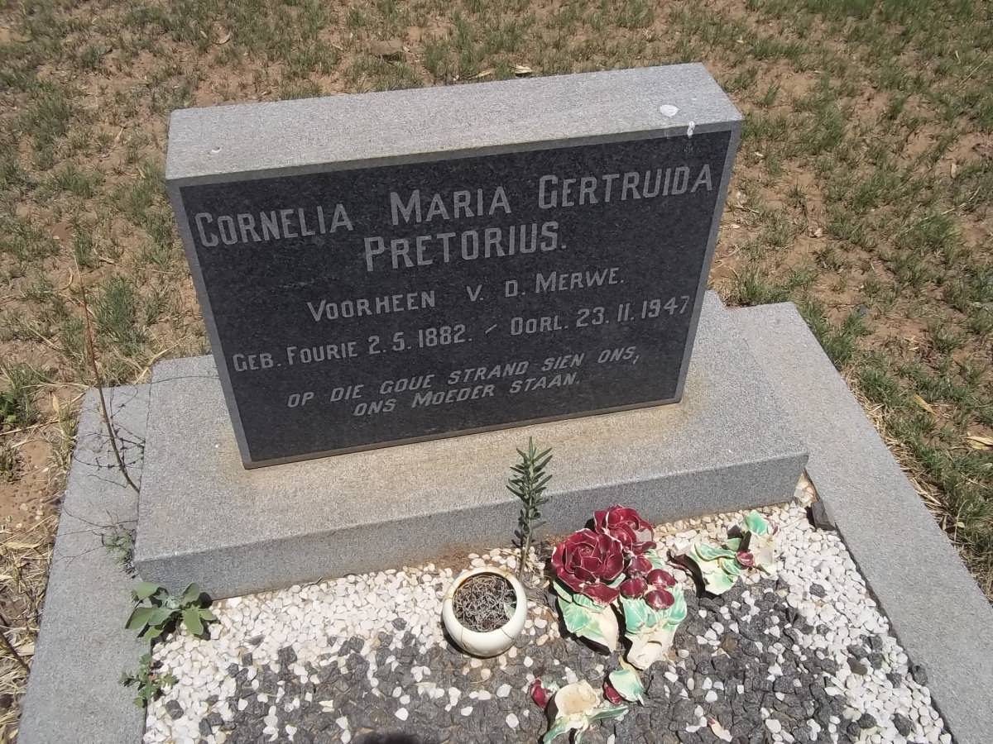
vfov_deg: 44.2
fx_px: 918
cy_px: 372
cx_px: 496
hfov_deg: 56.8
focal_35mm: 32
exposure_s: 1/800
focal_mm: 5.7
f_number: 5.5
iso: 80
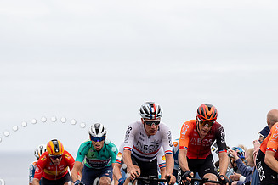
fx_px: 1930
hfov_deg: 8.2
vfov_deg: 5.5
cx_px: 185
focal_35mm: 250
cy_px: 153
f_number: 3.5
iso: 320
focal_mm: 141
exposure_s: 1/1000
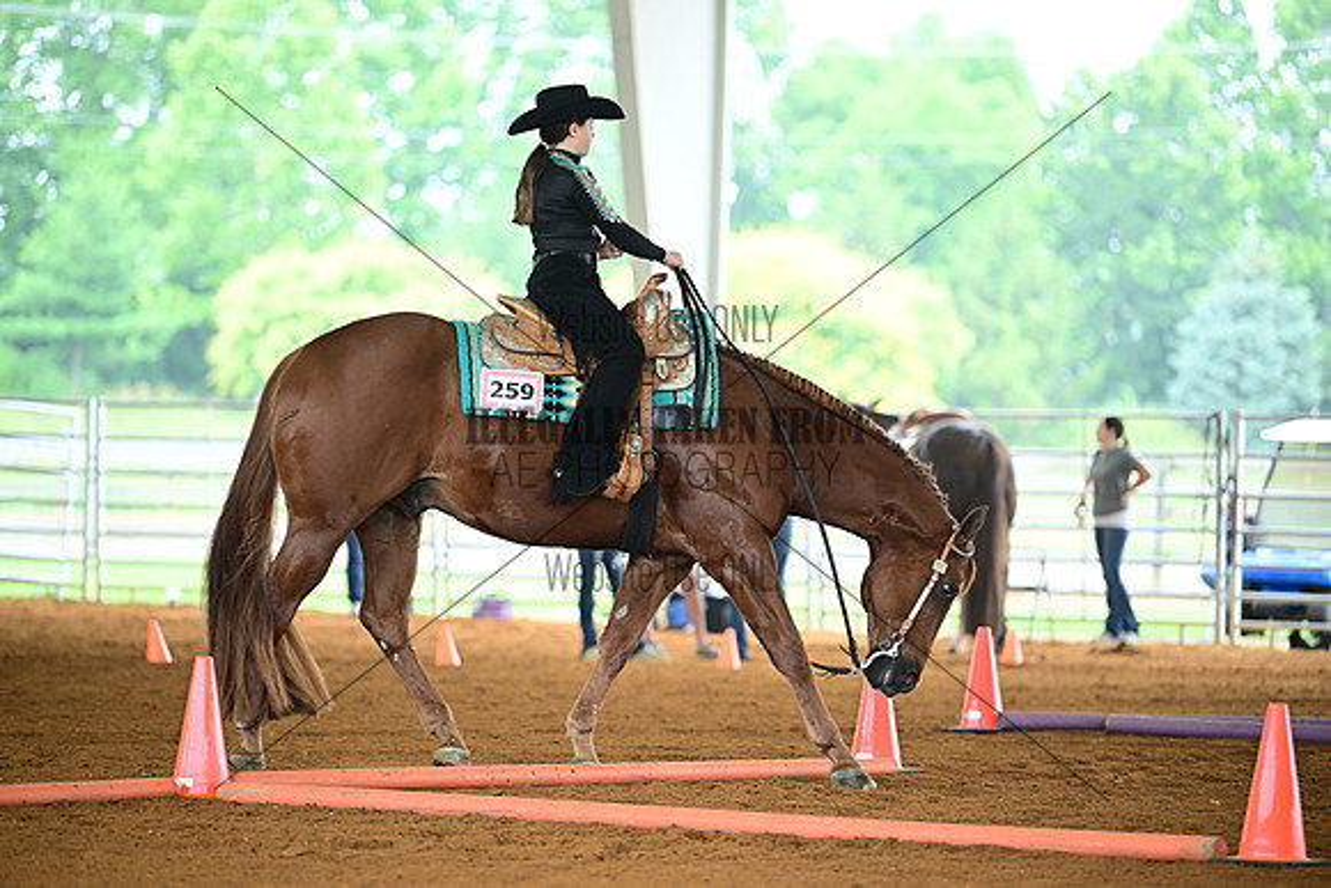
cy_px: 444
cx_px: 666
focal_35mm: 180
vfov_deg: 7.6
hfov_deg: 11.4
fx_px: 6656
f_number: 3.2
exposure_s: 1/325
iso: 500
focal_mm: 180
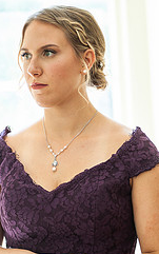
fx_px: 1211
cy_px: 126
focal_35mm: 175
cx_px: 51
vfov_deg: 12.0
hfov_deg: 7.5
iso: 500
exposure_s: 1/160
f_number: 2.8
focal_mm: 92
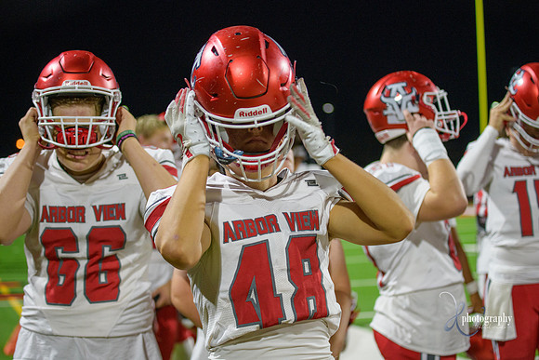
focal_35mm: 70
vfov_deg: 19.5
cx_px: 270
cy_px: 180
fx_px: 1048
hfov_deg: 28.8
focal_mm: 70
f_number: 2.8
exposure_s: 1/250
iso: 1250
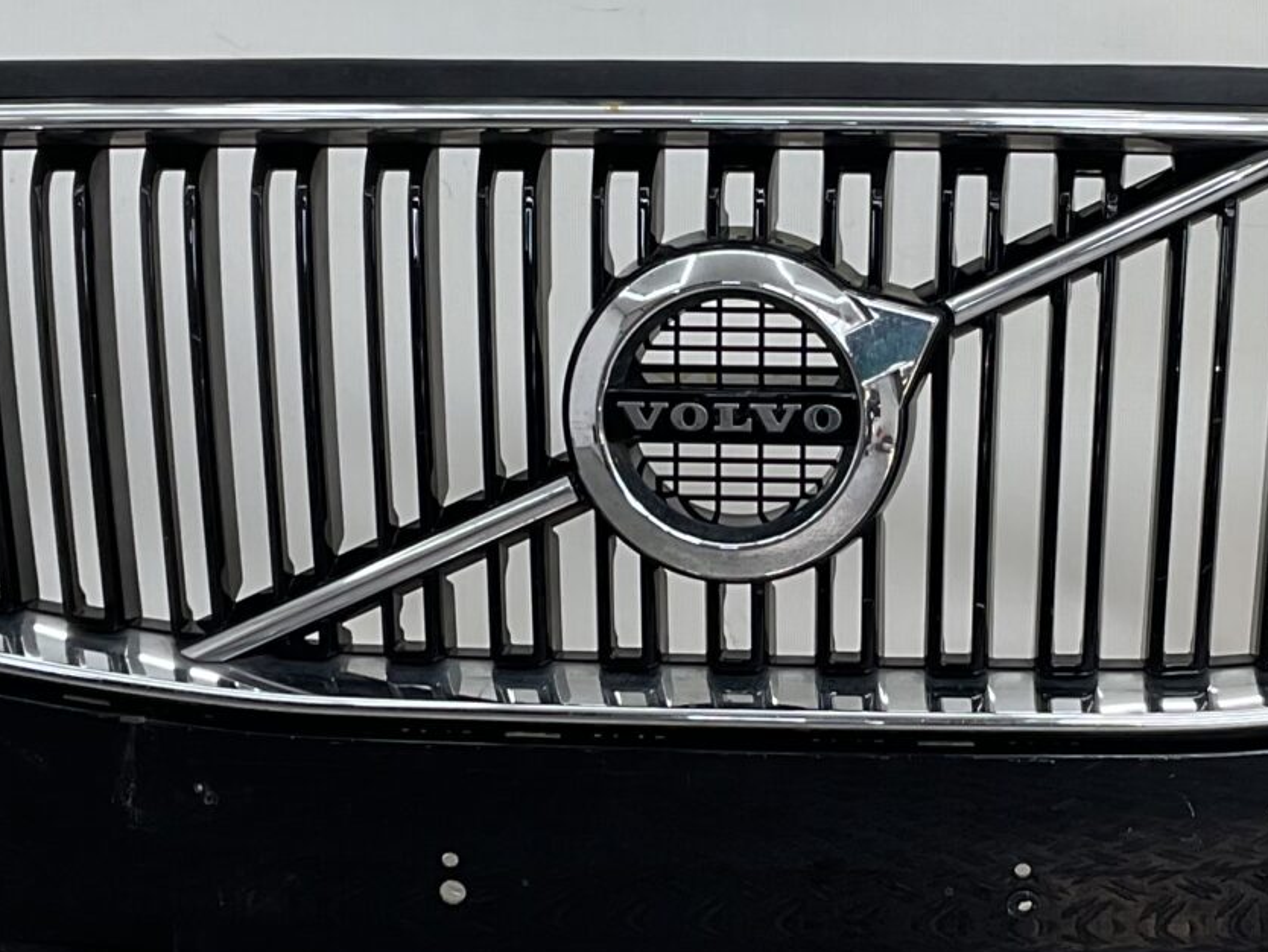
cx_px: 838
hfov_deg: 21.9
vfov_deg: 16.6
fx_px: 3261
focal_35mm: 89
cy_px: 438
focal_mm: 3
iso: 16
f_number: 1.8
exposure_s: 1/140
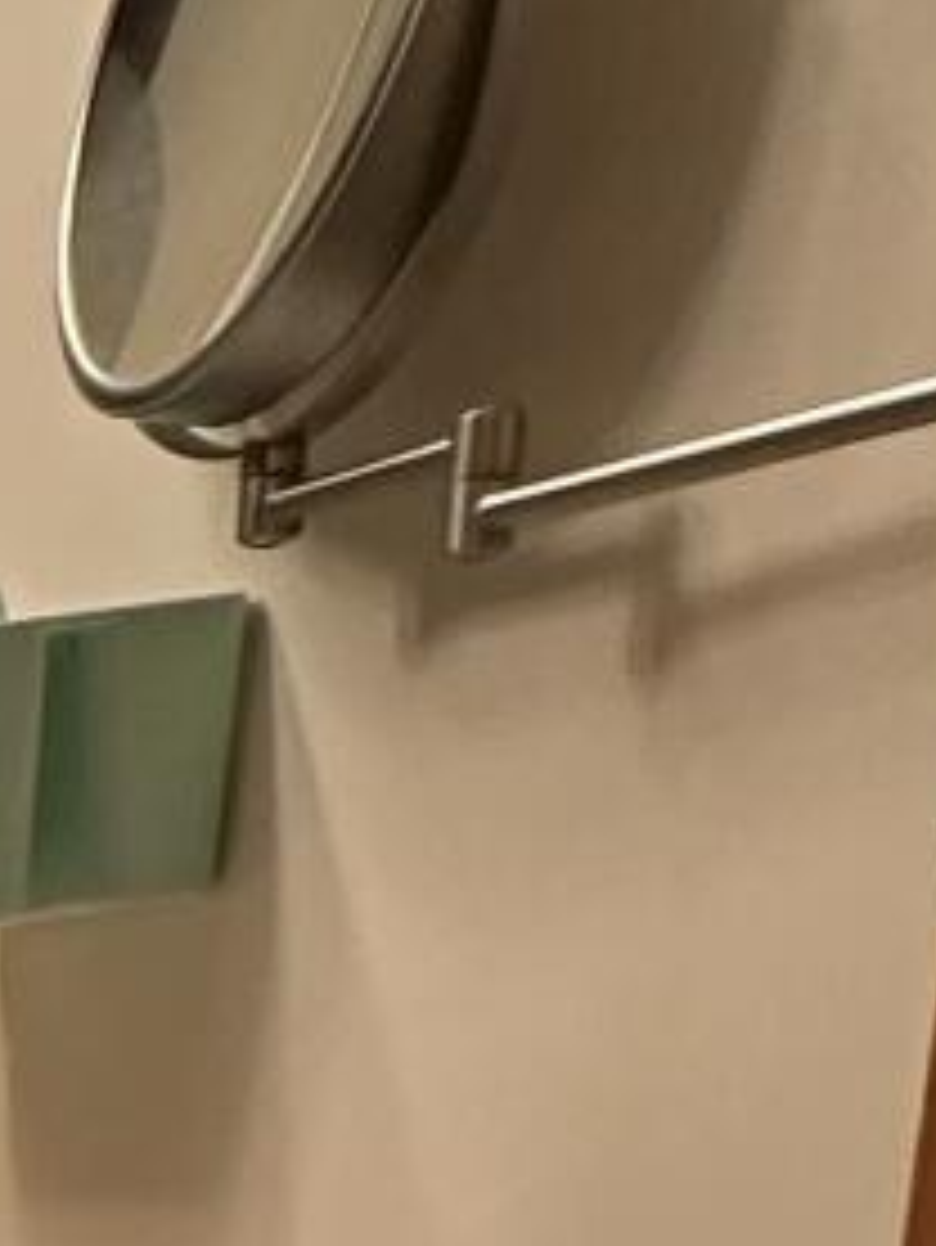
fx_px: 3639
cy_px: 1826
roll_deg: +1.8
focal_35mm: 101
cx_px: -2178
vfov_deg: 17.6
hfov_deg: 9.7
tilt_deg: -11.2
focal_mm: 2.22
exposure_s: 1/60
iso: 250
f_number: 2.2
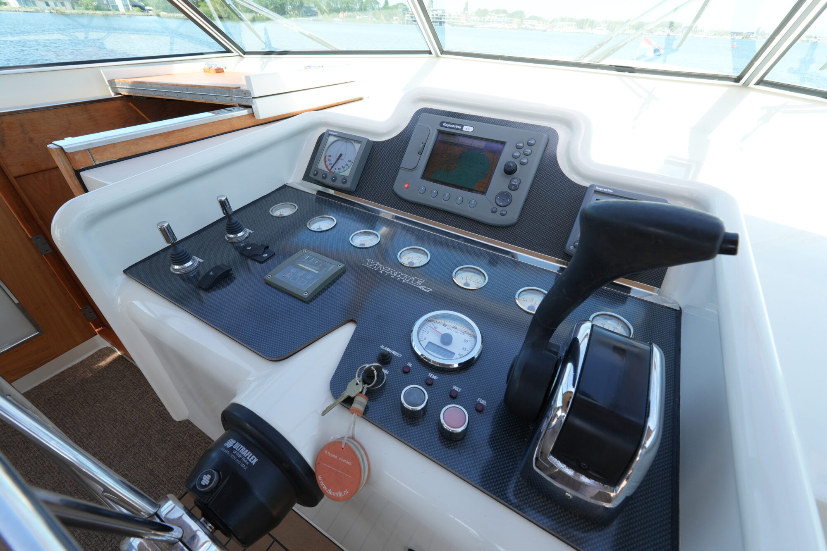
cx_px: 414
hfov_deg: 97.6
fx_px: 362
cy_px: 276
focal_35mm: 16
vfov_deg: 74.6
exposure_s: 1/80
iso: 160
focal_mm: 10.5
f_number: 8
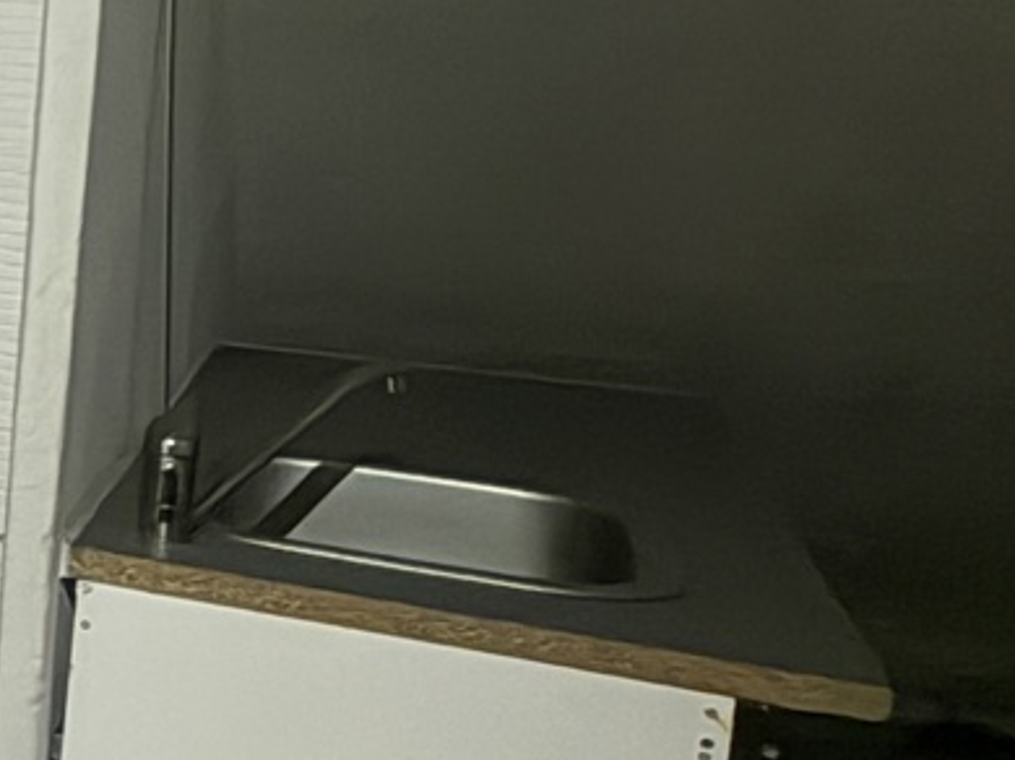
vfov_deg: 21.1
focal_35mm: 69
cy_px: 203
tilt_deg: -6.3
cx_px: -968
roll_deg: -0.5
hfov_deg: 18.9
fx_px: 2022
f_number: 2.2
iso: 500
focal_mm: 2.22
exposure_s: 1/40
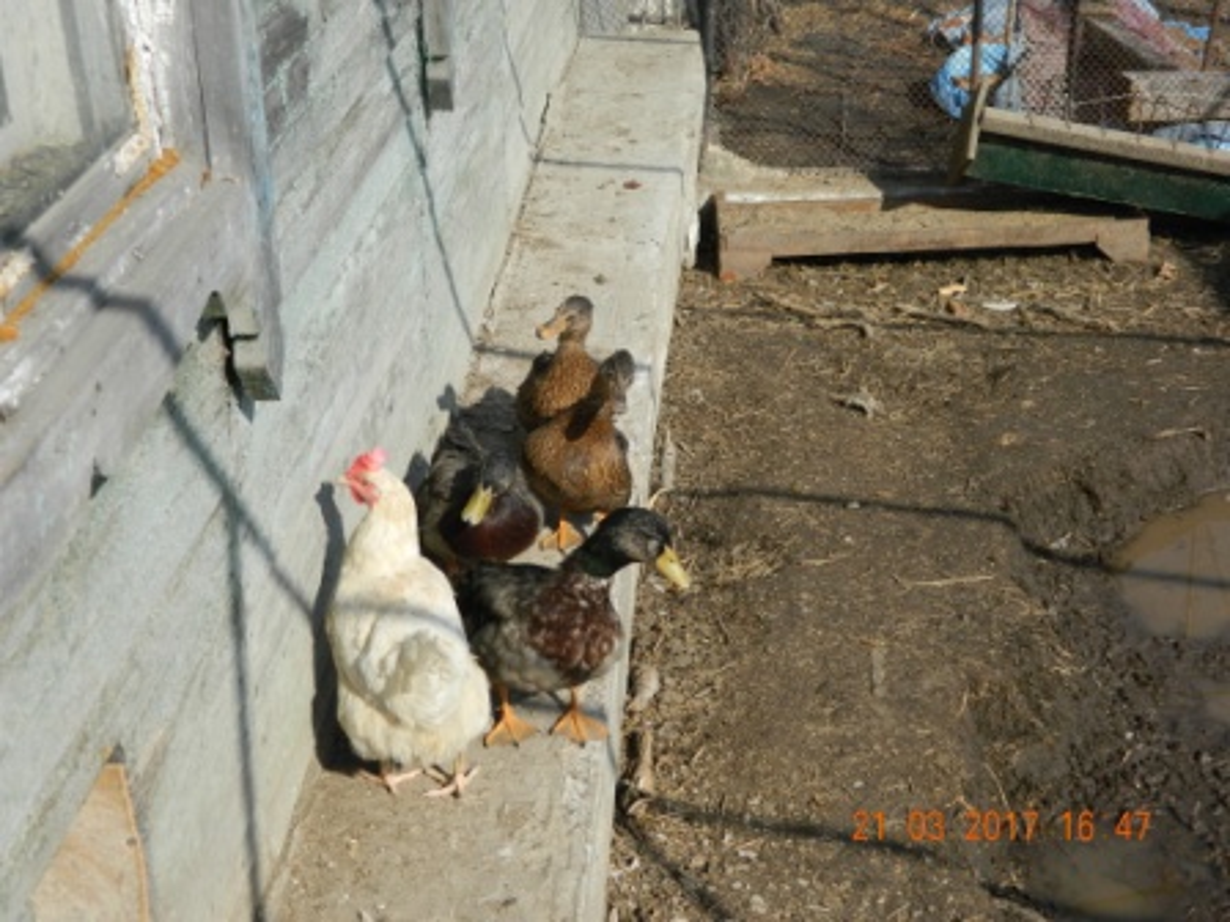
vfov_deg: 25.7
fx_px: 2025
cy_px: 461
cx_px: 615
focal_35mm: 57
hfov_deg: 33.8
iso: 80
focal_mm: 10.2
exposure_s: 1/640
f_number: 3.8
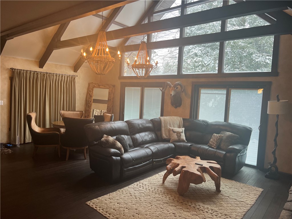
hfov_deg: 67.3
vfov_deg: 53.1
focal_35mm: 26
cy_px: 110
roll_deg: -2.1
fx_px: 219
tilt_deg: -3.7
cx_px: 146
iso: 80
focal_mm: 5.7
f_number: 1.5
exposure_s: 1/120
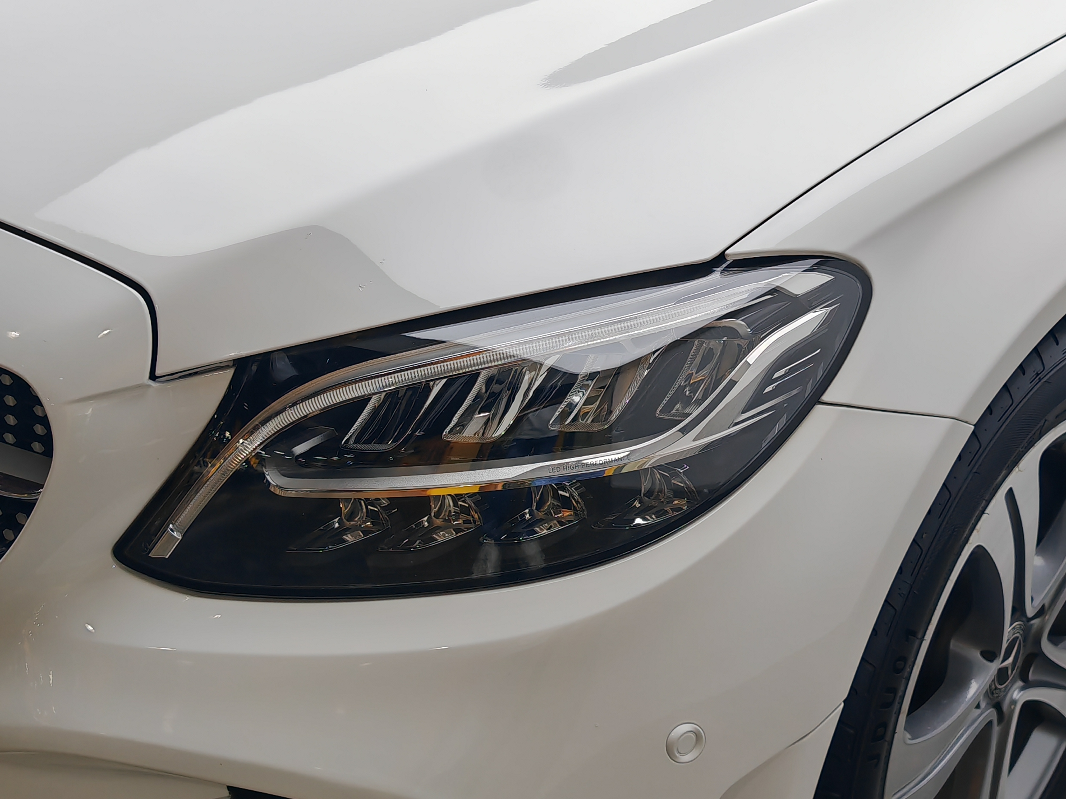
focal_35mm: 53
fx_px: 1632
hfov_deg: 36.2
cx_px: 533
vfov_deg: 27.5
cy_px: 400
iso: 50
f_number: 1.6
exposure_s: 1/120
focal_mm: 7.62
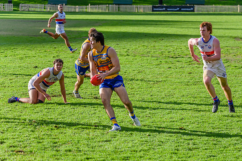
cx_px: 142
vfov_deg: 6.8
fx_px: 1357
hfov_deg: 10.2
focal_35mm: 202
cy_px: 92
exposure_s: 1/1600
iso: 800
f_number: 5.6
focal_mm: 170
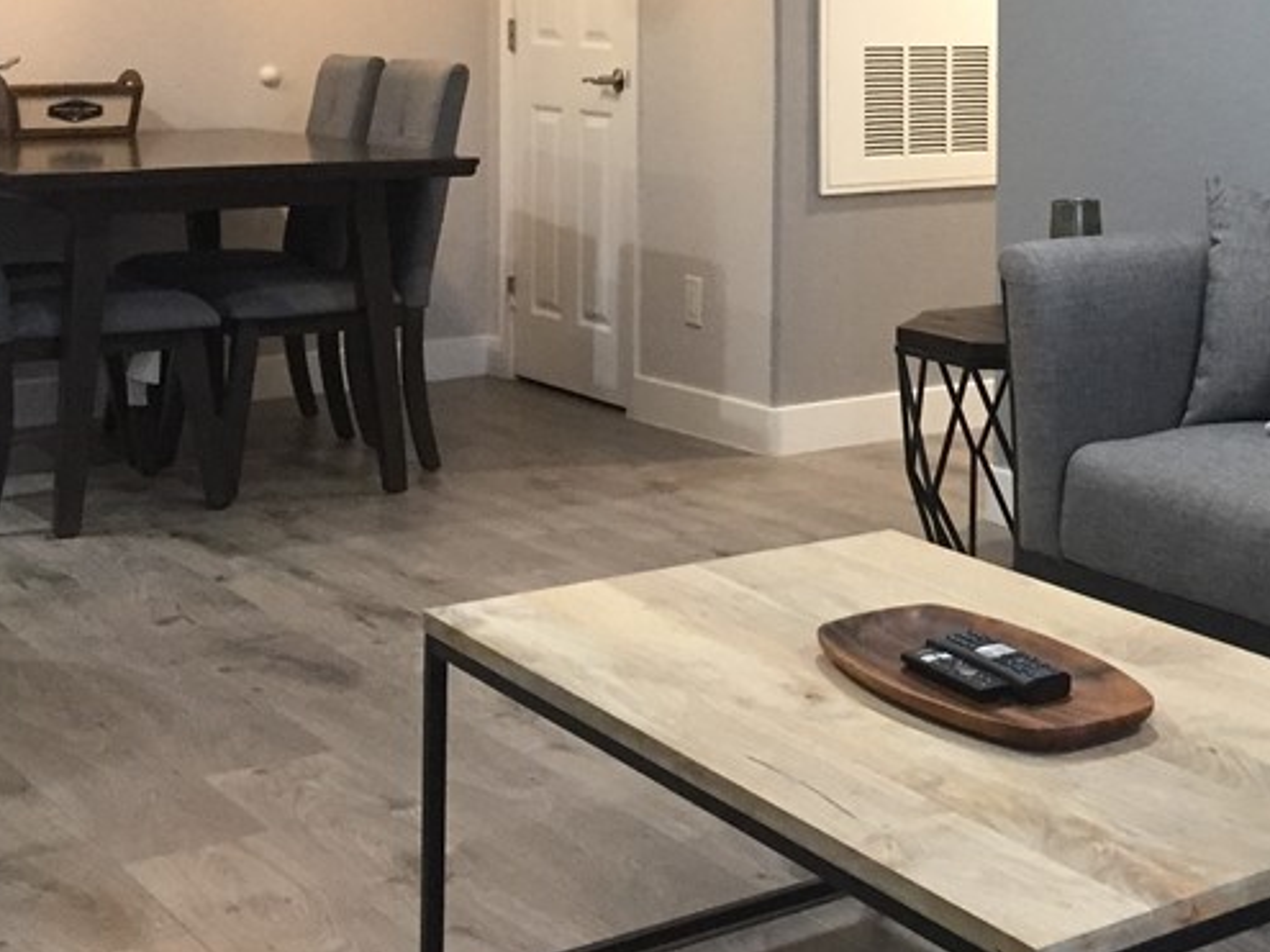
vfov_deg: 23.7
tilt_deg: -2.5
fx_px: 2201
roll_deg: +0.4
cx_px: 1167
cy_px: 80
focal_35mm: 60
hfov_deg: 30.6
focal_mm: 4.15
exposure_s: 1/30
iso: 160
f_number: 2.2
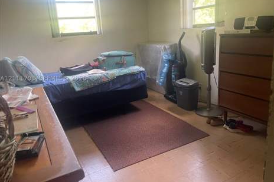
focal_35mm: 28
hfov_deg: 65.5
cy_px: 78
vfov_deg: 46.2
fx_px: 213
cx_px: 141
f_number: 1.6
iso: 200
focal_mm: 4.2
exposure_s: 1/60
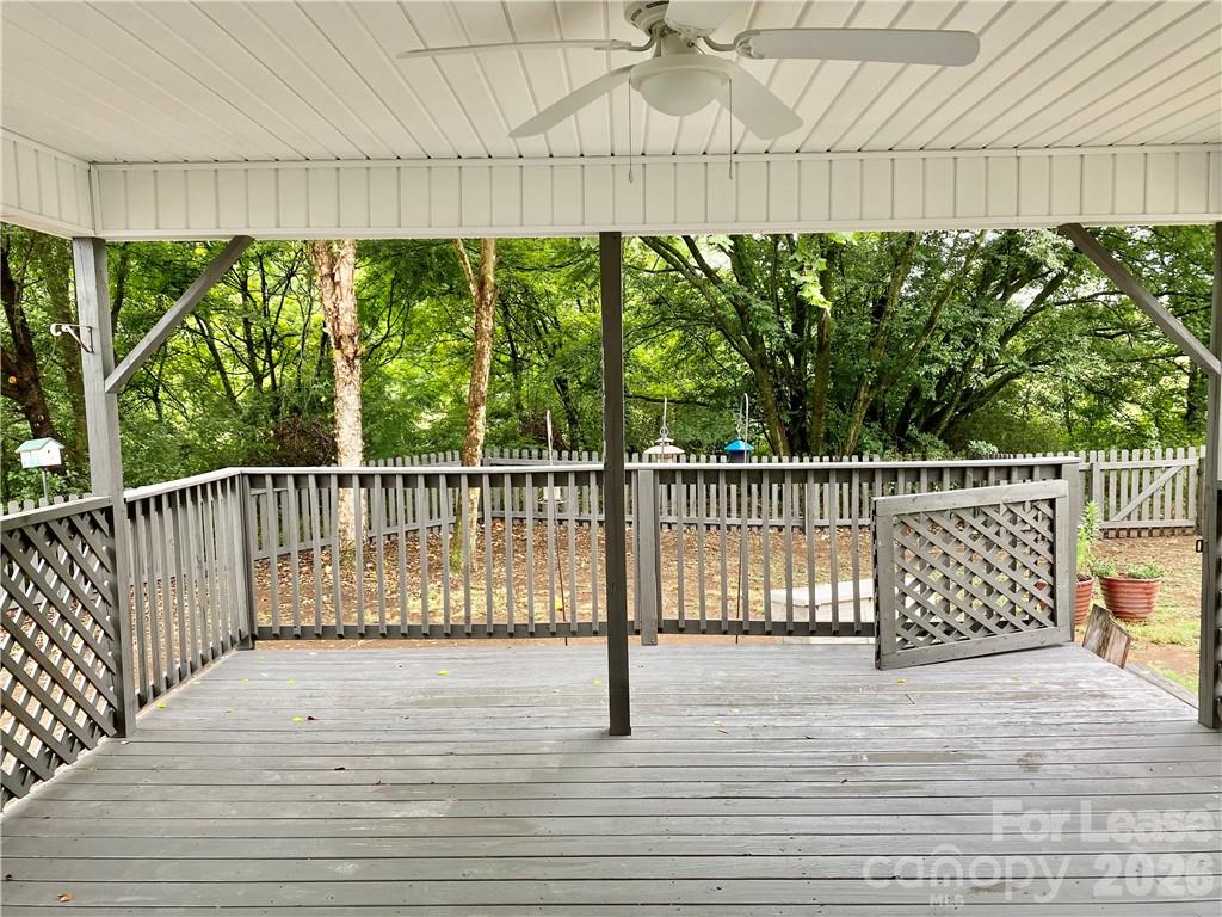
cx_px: 611
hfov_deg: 67.3
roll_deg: +0.4
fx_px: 918
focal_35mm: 26
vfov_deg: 53.1
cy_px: 458
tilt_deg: -3.6
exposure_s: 1/122
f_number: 1.8
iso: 50
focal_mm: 4.25
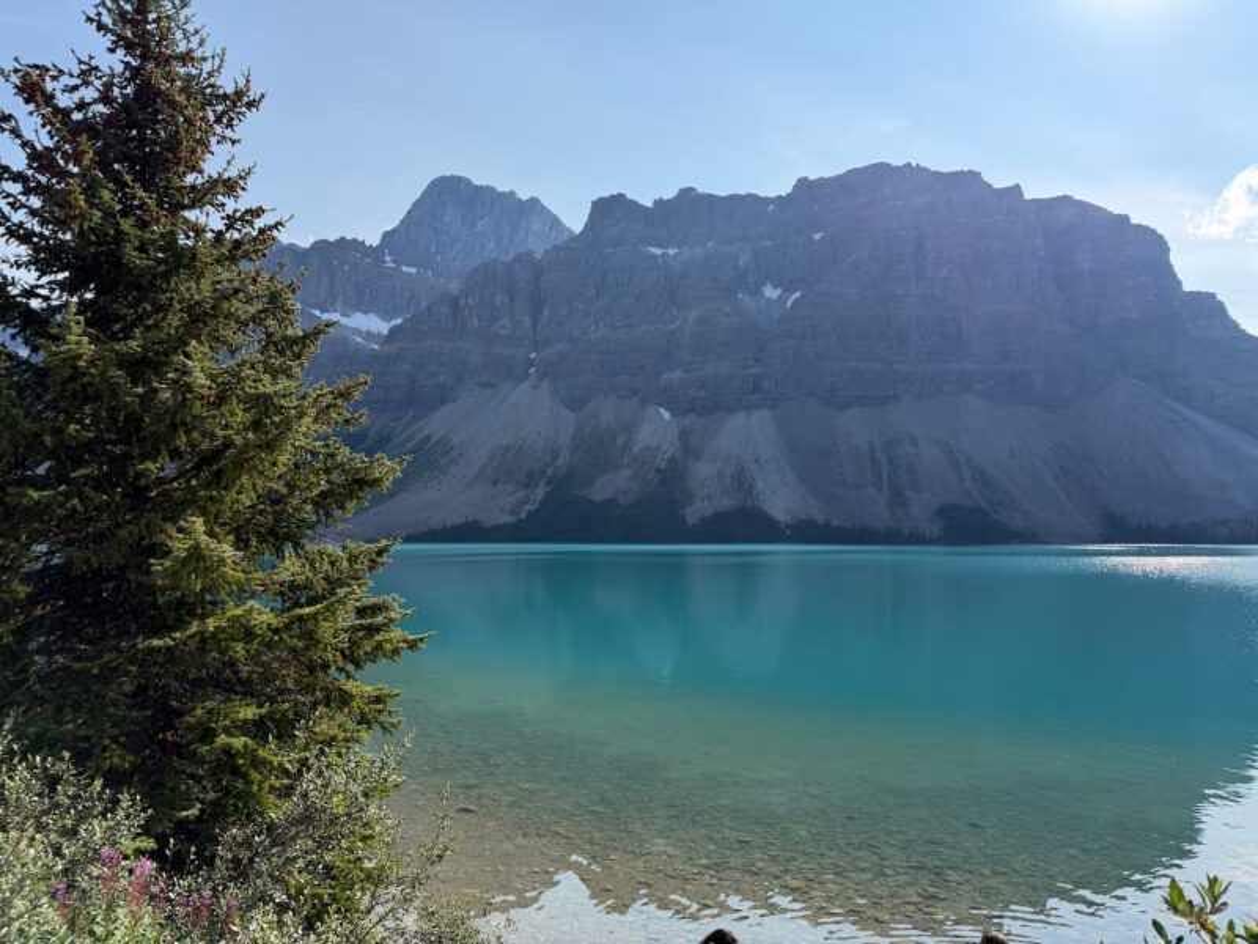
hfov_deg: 71.6
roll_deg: +0.6
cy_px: 472
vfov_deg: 56.8
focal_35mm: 24
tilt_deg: +3.4
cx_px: 629
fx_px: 872
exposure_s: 1/3953
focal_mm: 6.76
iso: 125
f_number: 1.78
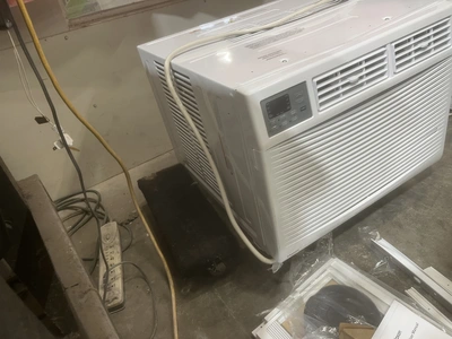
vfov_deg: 53.1
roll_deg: +11.7
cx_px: 226
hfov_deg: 67.3
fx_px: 339
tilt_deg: -32.0
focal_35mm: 26
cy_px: 170
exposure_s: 1/60
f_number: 1.6
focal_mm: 5.1
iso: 100
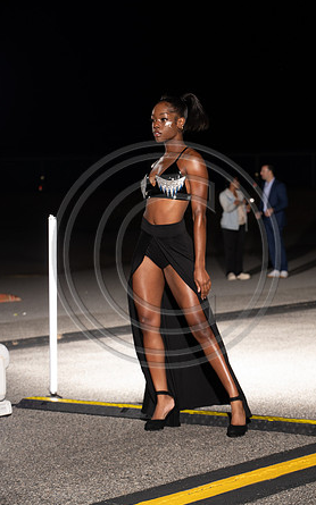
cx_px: 167
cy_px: 253
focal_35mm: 101
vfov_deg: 20.6
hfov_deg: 12.9
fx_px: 1392
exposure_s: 1/200
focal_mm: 98
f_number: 6.3
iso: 1000
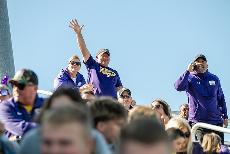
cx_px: 115
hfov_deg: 11.1
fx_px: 1182
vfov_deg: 7.4
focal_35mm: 185
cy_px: 77
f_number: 4.5
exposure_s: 1/320
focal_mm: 185
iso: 200
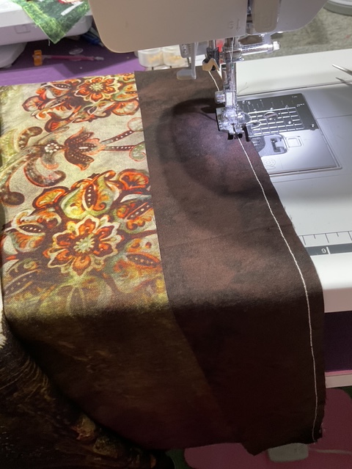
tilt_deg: -45.9
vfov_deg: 61.7
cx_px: 176
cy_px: 234
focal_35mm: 29
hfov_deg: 48.2
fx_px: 393
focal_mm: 3
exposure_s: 1/40
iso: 200
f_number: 1.8
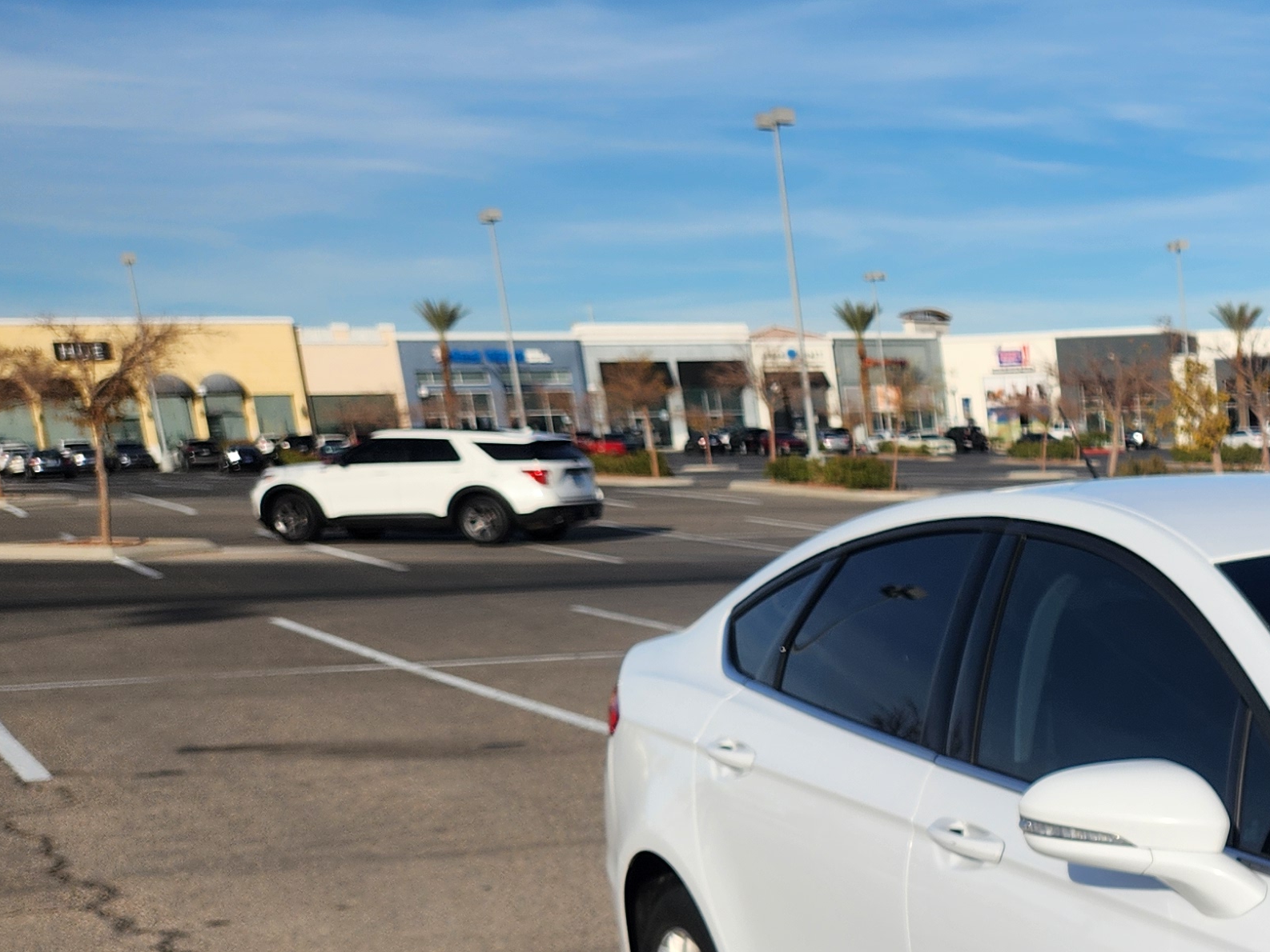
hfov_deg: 28.6
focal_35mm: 58
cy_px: 956
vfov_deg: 24.1
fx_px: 2128
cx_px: 1546
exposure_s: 1/2271
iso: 20
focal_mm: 5.4
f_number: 1.8
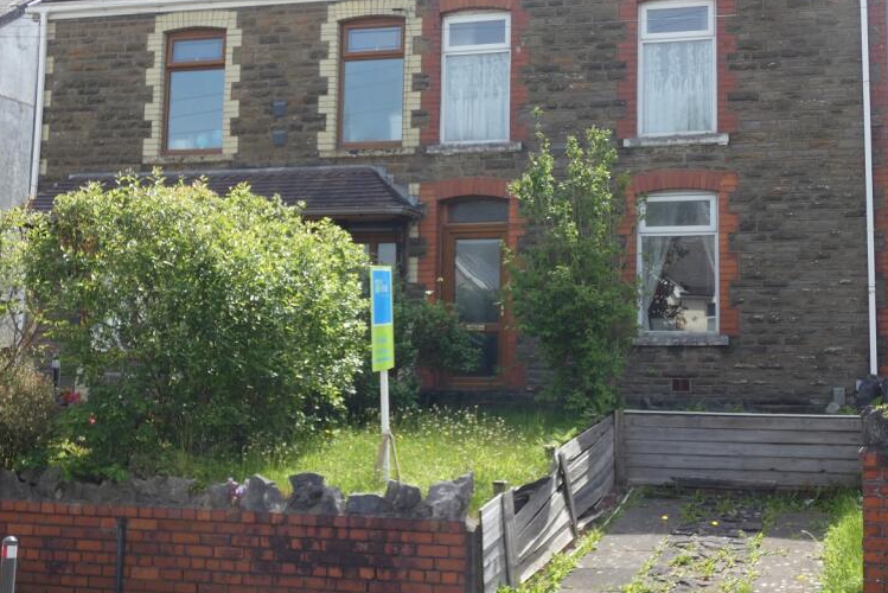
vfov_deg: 25.0
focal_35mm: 54
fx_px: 1332
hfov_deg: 36.9
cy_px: 215
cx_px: 459
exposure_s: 1/400
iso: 80
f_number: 3.5
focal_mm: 6.8
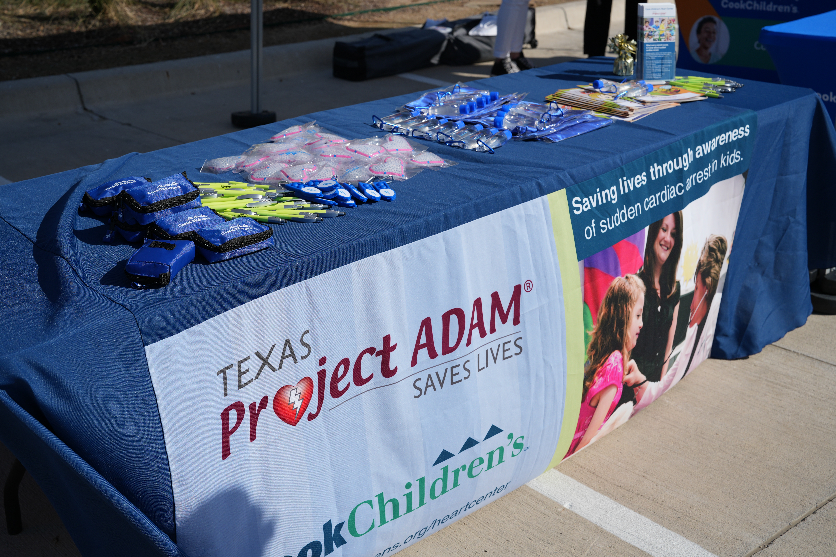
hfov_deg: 39.6
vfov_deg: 27.0
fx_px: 1161
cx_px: 418
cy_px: 278
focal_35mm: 50
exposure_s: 1/640
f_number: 7.1
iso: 100
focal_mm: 50
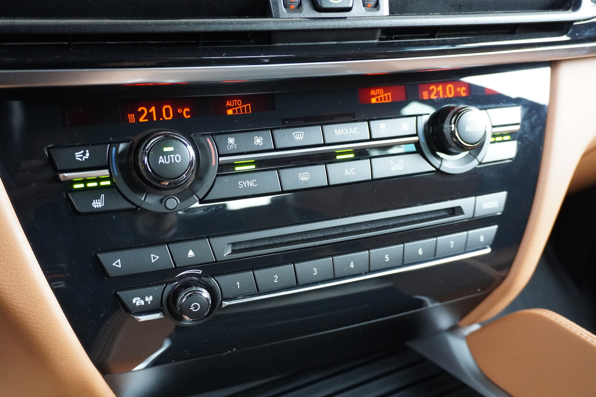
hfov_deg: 55.1
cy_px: 198
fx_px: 571
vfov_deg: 38.4
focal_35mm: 34
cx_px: 298
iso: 2500
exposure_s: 1/60
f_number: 4
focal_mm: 23
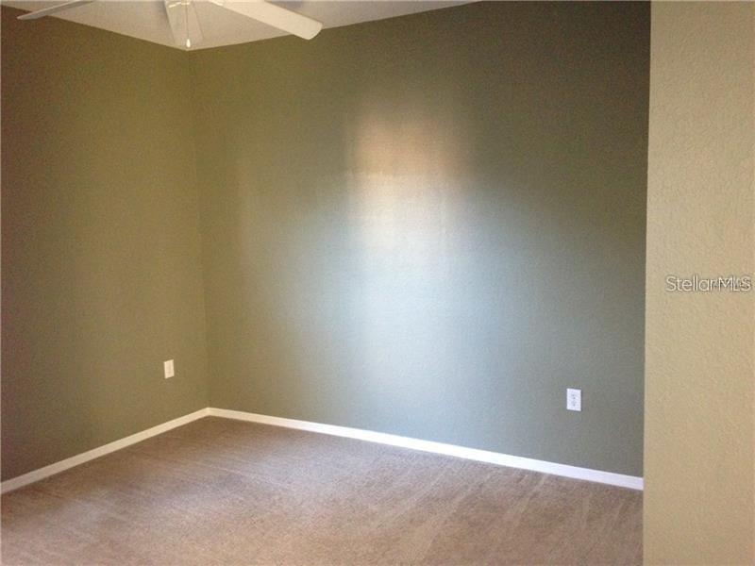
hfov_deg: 55.4
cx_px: 378
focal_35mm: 33
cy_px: 283
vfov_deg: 42.9
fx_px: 720
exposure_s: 1/20
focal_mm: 4.12
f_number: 2.4
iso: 400
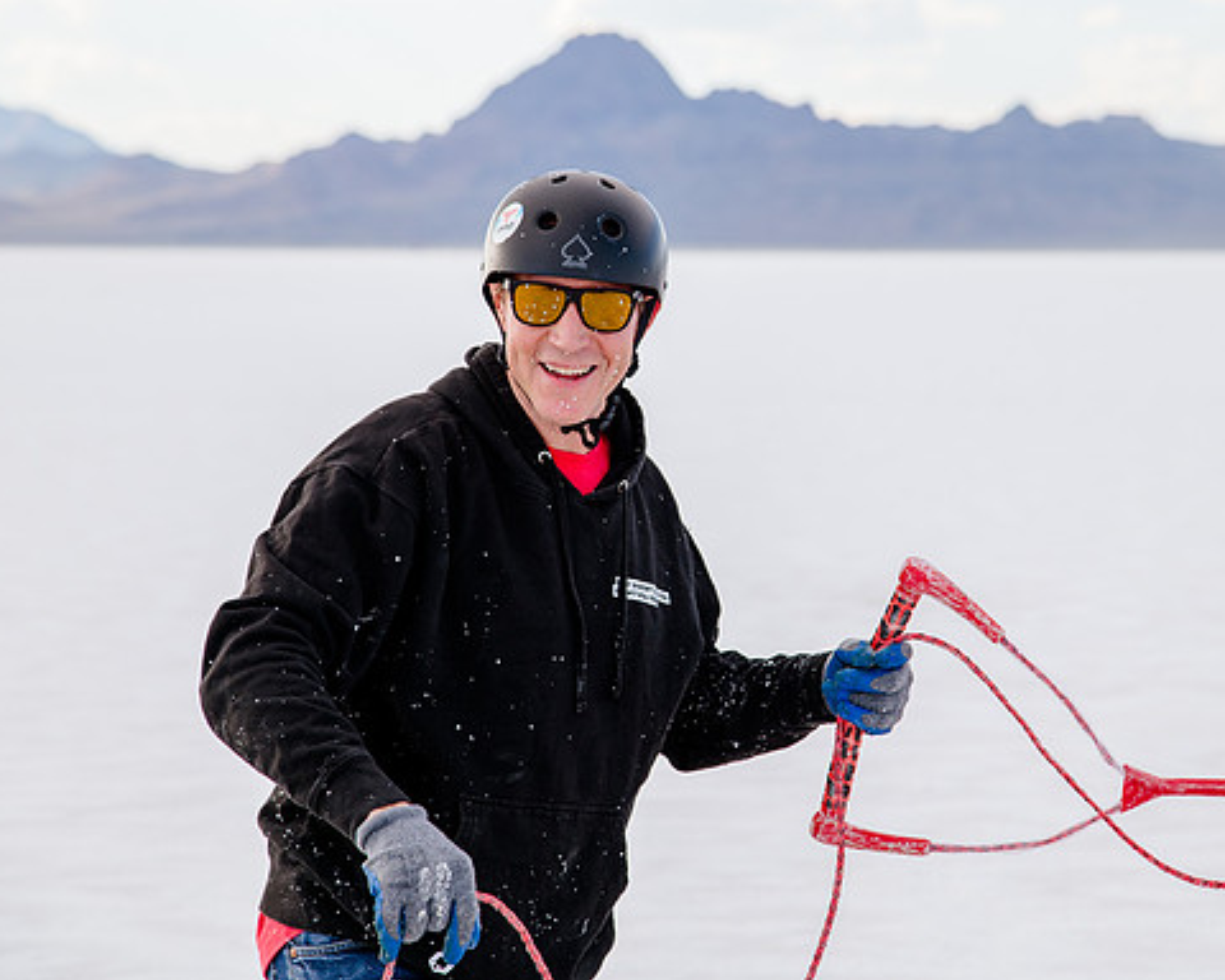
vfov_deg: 10.9
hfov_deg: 13.7
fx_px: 5112
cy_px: 399
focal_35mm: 141
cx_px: 725
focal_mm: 105
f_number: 5.6
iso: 250
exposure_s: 1/640
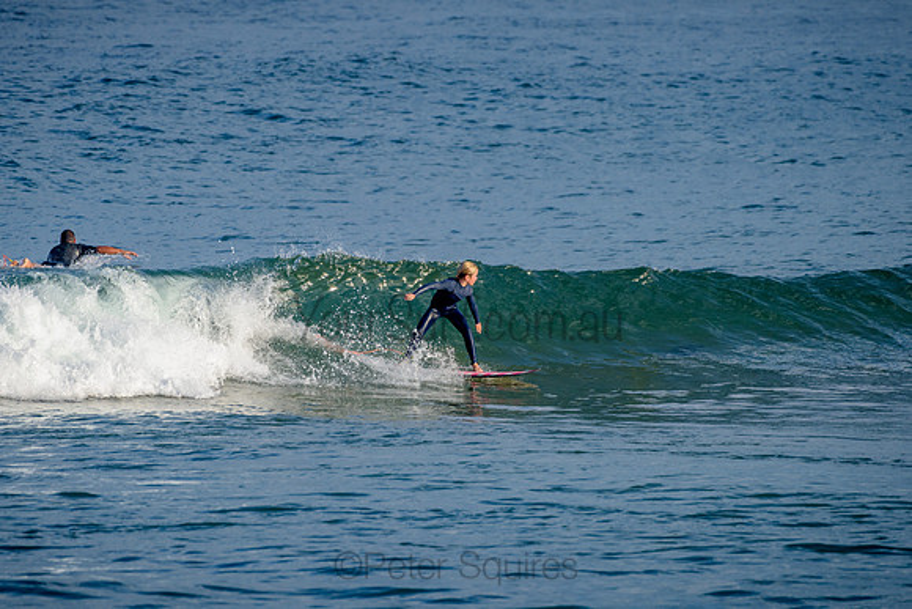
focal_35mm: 612
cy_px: 304
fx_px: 15508
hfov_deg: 3.4
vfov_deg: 2.2
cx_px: 456
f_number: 5.6
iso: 220
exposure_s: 1/1250
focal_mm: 500
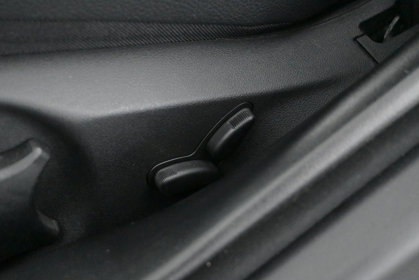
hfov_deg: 41.7
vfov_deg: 28.5
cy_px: 140
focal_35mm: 47
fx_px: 550
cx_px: 210
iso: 14400
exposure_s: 1/50
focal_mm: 31.5
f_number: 5
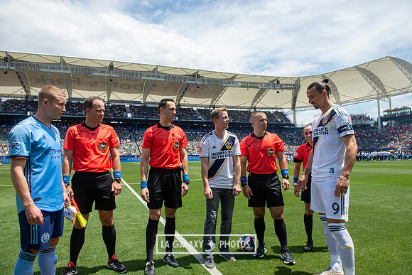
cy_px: 138
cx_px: 206
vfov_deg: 53.2
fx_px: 275
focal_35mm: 24
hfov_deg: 73.7
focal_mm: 24
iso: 200
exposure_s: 1/1000
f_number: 5.6
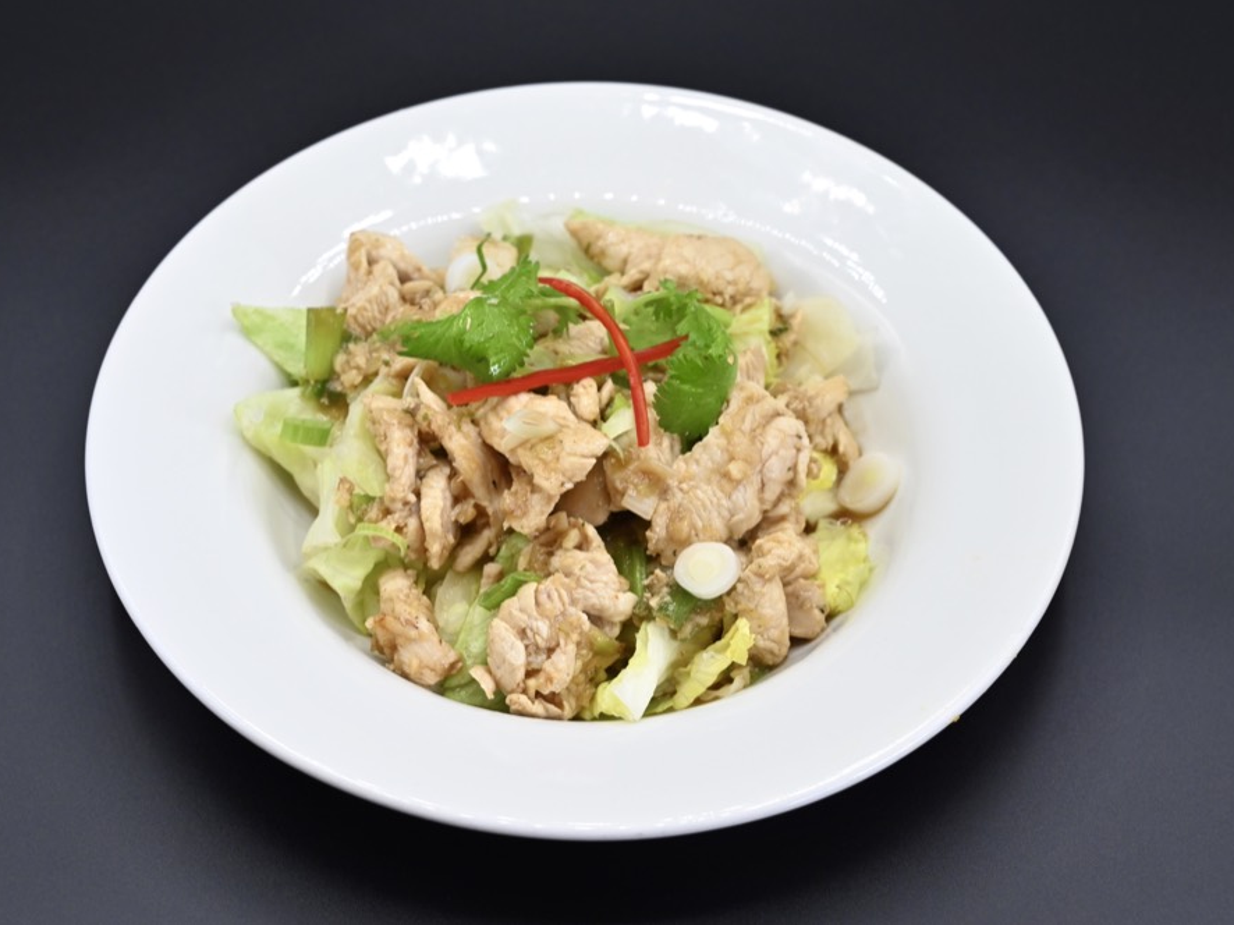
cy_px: 462
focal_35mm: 76
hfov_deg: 25.7
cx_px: 592
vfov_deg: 19.4
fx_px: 2709
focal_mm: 70
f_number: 7.1
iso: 640
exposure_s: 1/200
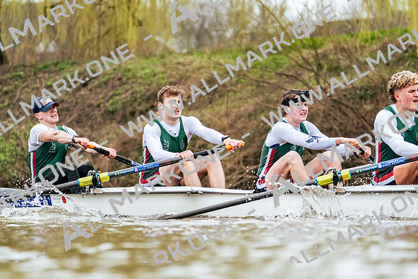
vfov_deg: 5.0
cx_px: 209
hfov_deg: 7.4
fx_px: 3217
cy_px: 140
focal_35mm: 277
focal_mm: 277
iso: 5000
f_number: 6.3
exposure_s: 1/2000
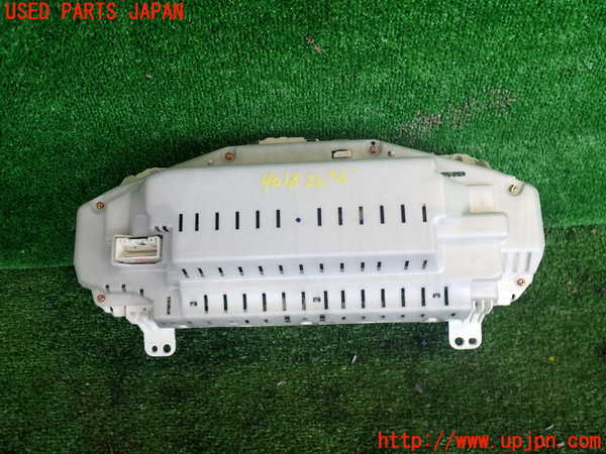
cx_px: 303
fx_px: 525
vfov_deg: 46.8
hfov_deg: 60.0
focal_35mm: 30
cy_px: 227
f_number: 2.3
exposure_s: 1/125
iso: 200
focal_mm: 5.4
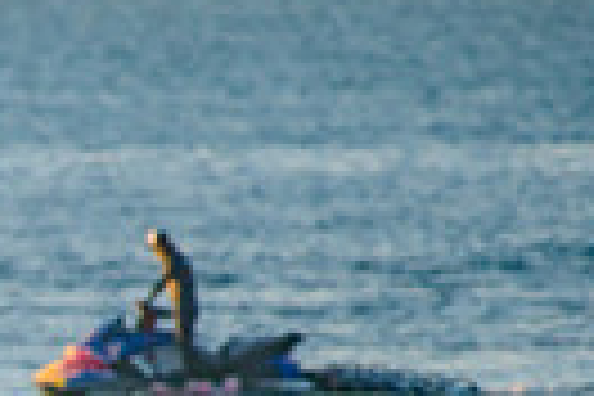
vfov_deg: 0.6
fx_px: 36330
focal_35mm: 2202
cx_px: -626
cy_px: 767
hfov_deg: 0.9
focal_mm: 500
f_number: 5.6
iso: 500
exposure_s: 1/1250
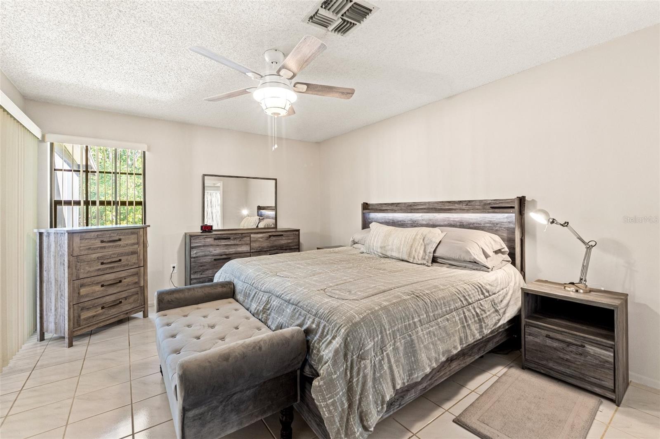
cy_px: 220
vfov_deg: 77.3
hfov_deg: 100.4
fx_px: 275
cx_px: 330
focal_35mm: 15
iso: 400
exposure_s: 1/1.25
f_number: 7.1
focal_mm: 10
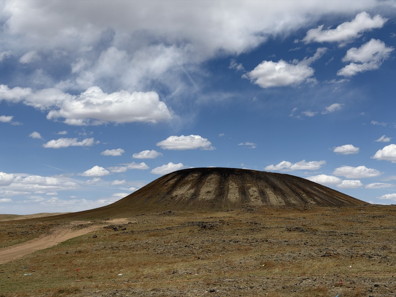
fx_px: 549
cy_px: 148
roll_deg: +1.1
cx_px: 198
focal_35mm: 48
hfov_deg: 39.7
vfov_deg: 30.3
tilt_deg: +7.1
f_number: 1.78
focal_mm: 6.76
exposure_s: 1/11364
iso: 64
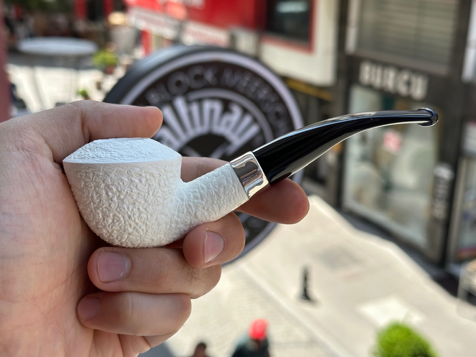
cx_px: 238
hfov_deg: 39.7
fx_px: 660
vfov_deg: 30.3
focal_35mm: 48
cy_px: 178
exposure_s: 1/1289
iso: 64
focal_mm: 6.86
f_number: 1.78
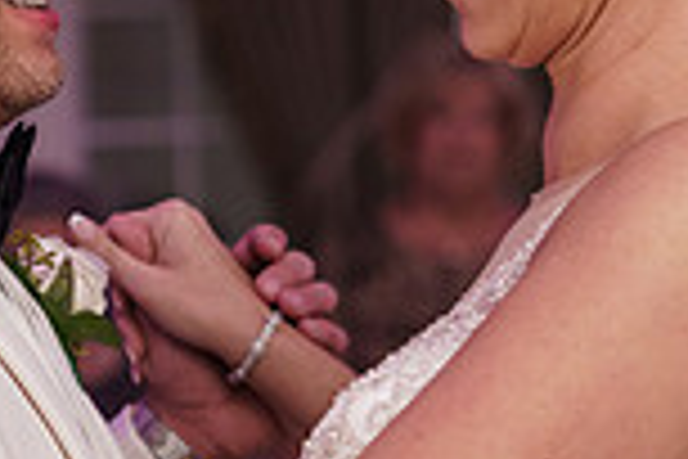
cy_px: 308
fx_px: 5083
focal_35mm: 266
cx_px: 121
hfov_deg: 7.7
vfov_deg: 5.2
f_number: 2.8
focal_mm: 70
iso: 1600
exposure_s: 1/200
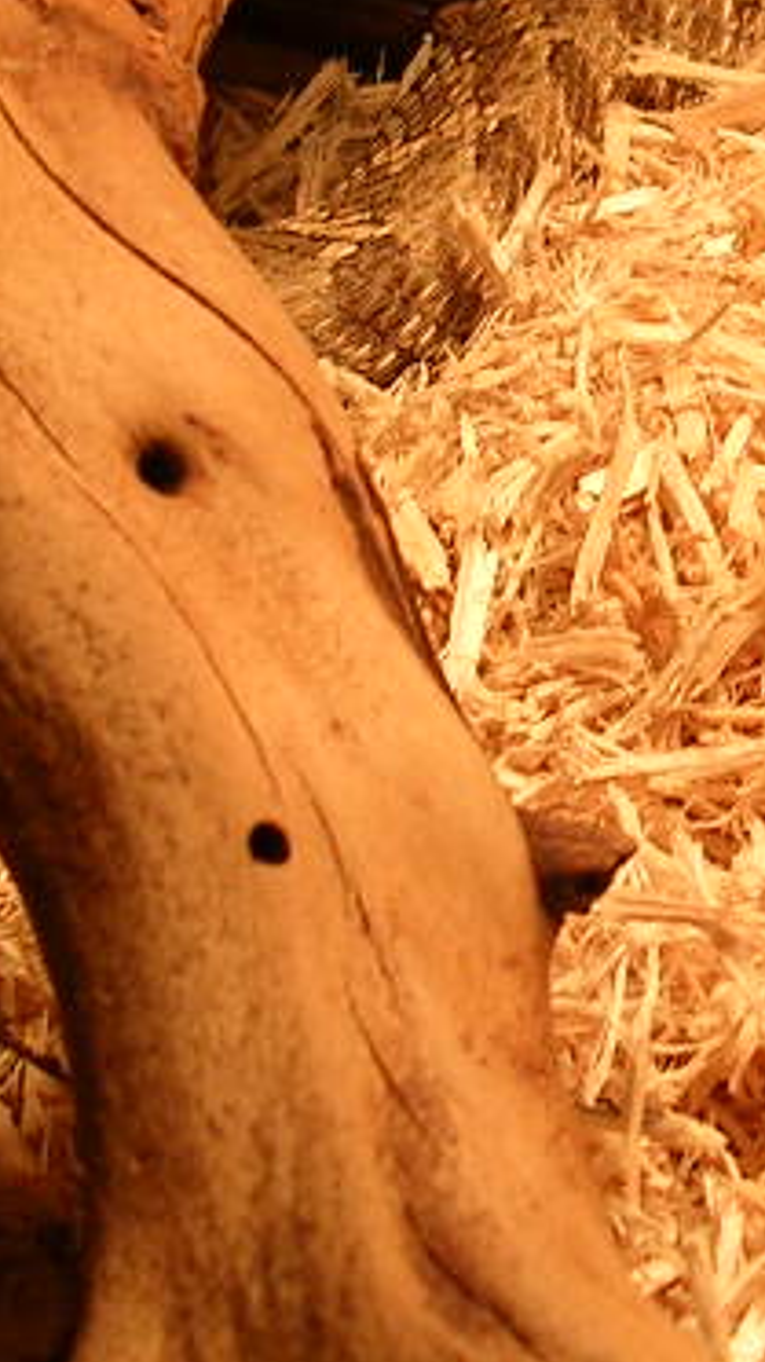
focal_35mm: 114
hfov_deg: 10.5
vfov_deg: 18.6
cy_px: 249
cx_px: 867
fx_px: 4115
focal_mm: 5.8
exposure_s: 1/41
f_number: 2.8
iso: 50
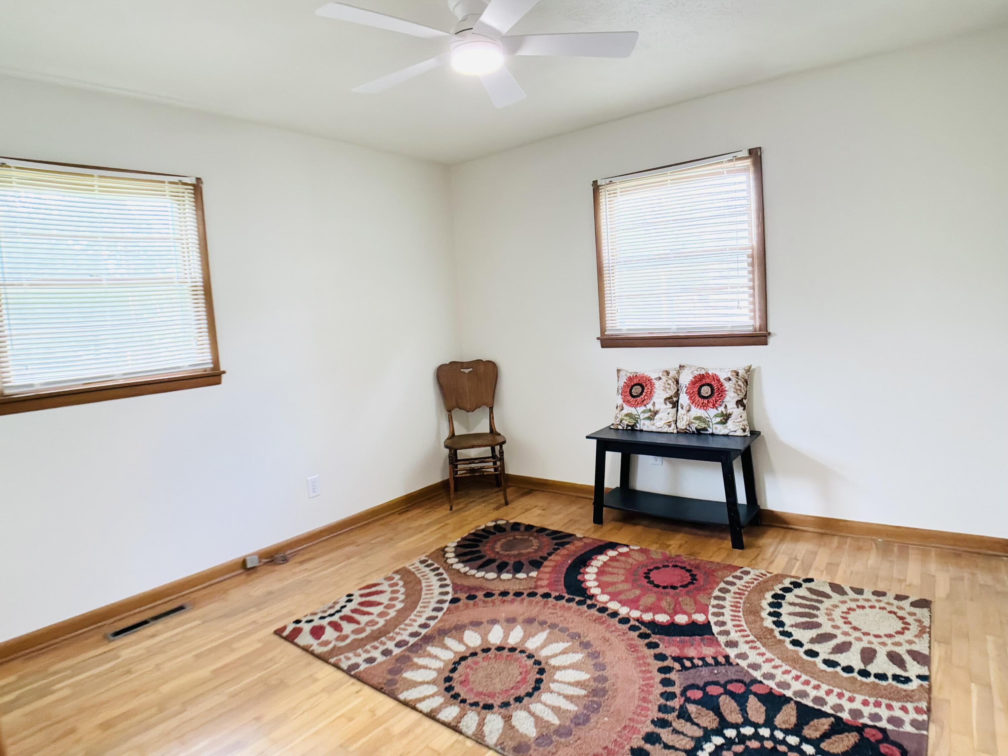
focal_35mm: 28
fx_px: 815
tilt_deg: -5.6
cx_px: 504
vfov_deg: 49.7
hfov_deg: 63.4
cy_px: 378
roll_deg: +4.0
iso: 80
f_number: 1.8
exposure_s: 1/60
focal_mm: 3
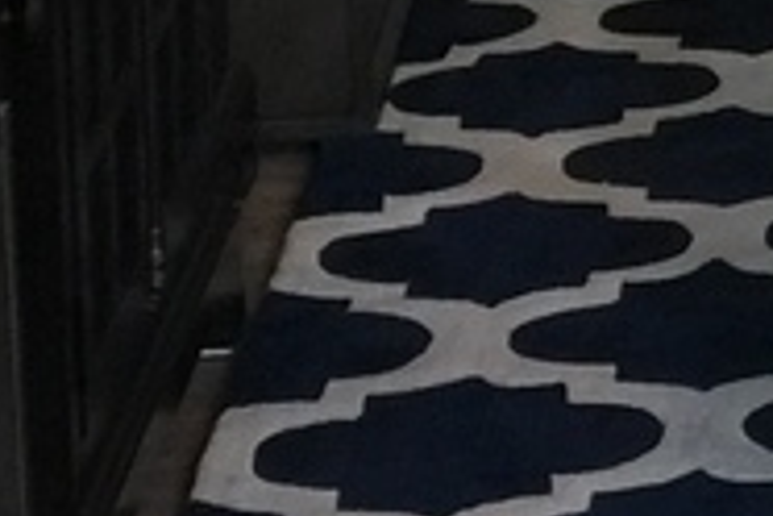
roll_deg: -4.8
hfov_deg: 7.7
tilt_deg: -9.7
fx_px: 5003
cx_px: 2361
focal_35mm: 233
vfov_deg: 5.8
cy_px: -454
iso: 64
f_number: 2.2
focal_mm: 4.15
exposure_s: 1/15
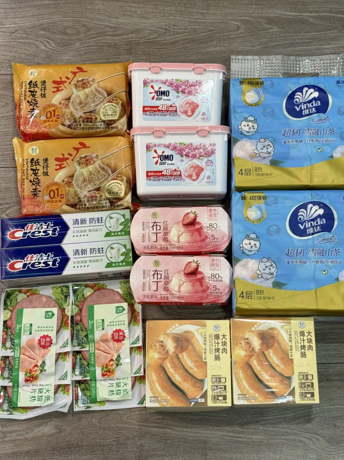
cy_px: 223
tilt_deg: -72.4
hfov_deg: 25.6
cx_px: 197
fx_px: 756
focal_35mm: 57
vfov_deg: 33.8
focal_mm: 6.76
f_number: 1.78
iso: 50
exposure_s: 1/50
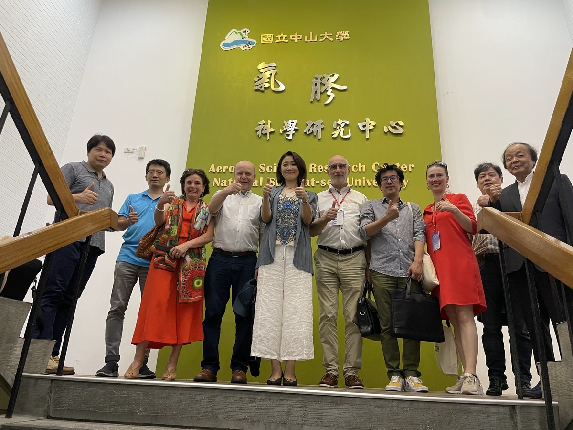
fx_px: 430
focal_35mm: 26
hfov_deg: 67.3
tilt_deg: +21.2
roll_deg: -2.1
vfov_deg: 53.1
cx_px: 286
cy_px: 215
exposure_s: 1/60
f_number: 1.6
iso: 250
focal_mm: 4.2
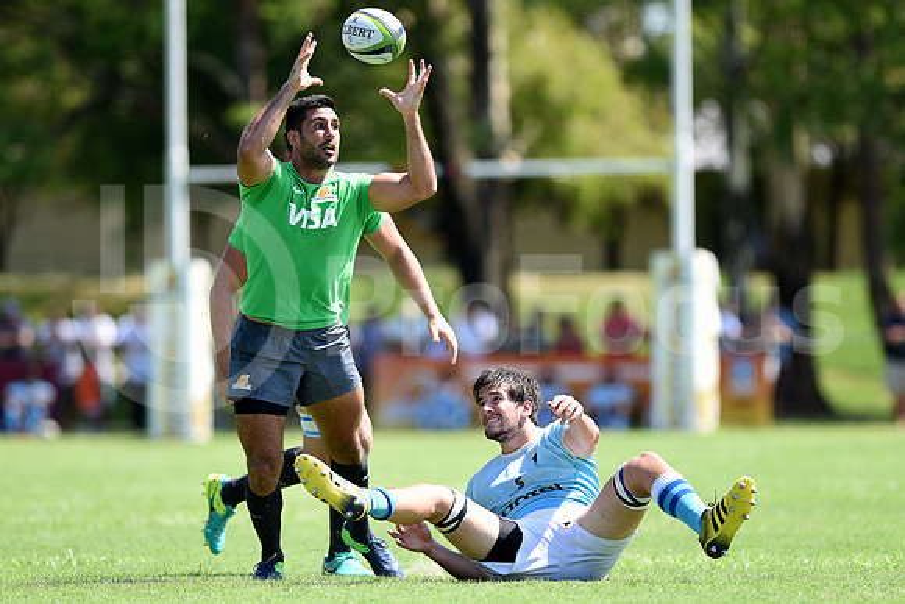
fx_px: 7543
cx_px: 452
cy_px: 302
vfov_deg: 4.6
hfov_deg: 6.9
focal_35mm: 300
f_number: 2.8
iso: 200
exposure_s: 1/1250
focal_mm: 300
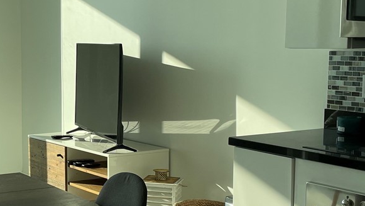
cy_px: 129
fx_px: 755
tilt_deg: -7.4
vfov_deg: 15.5
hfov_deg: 26.2
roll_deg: +0.9
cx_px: 27
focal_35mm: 78
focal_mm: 4.2
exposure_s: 1/1795
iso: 32
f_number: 1.6
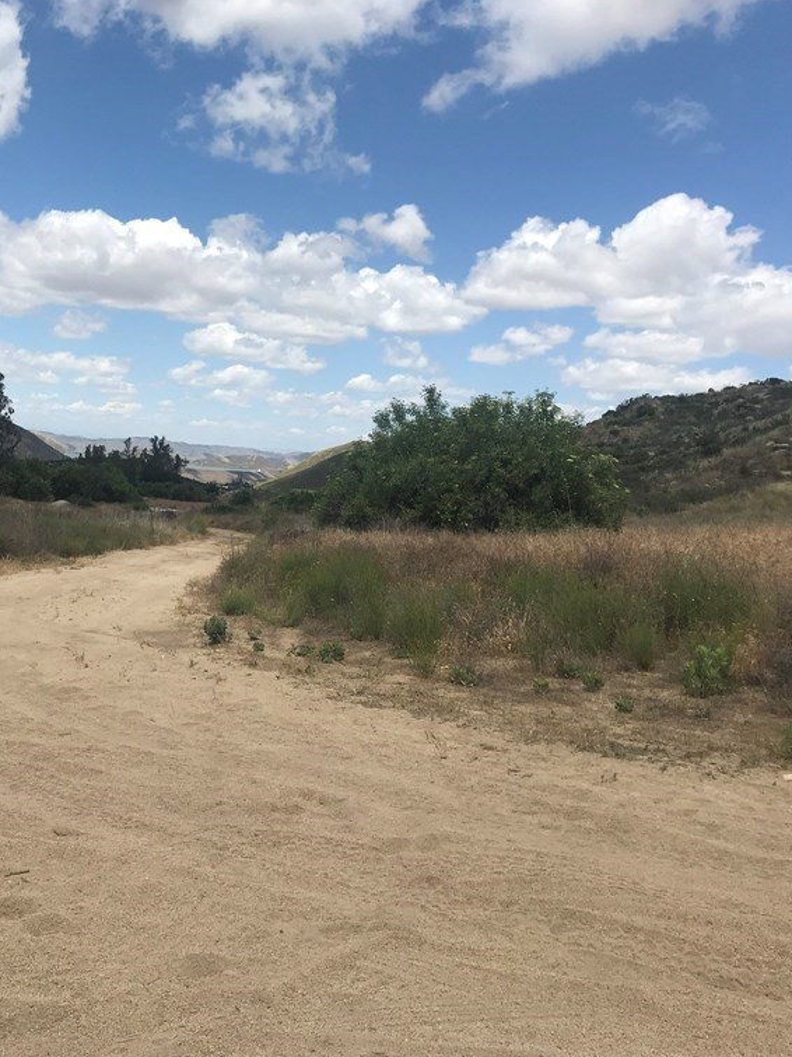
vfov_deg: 49.0
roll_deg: -4.1
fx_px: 1160
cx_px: 213
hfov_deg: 36.9
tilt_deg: -3.5
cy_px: 525
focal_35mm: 38
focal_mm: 3.99
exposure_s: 1/3546
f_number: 1.8
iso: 20
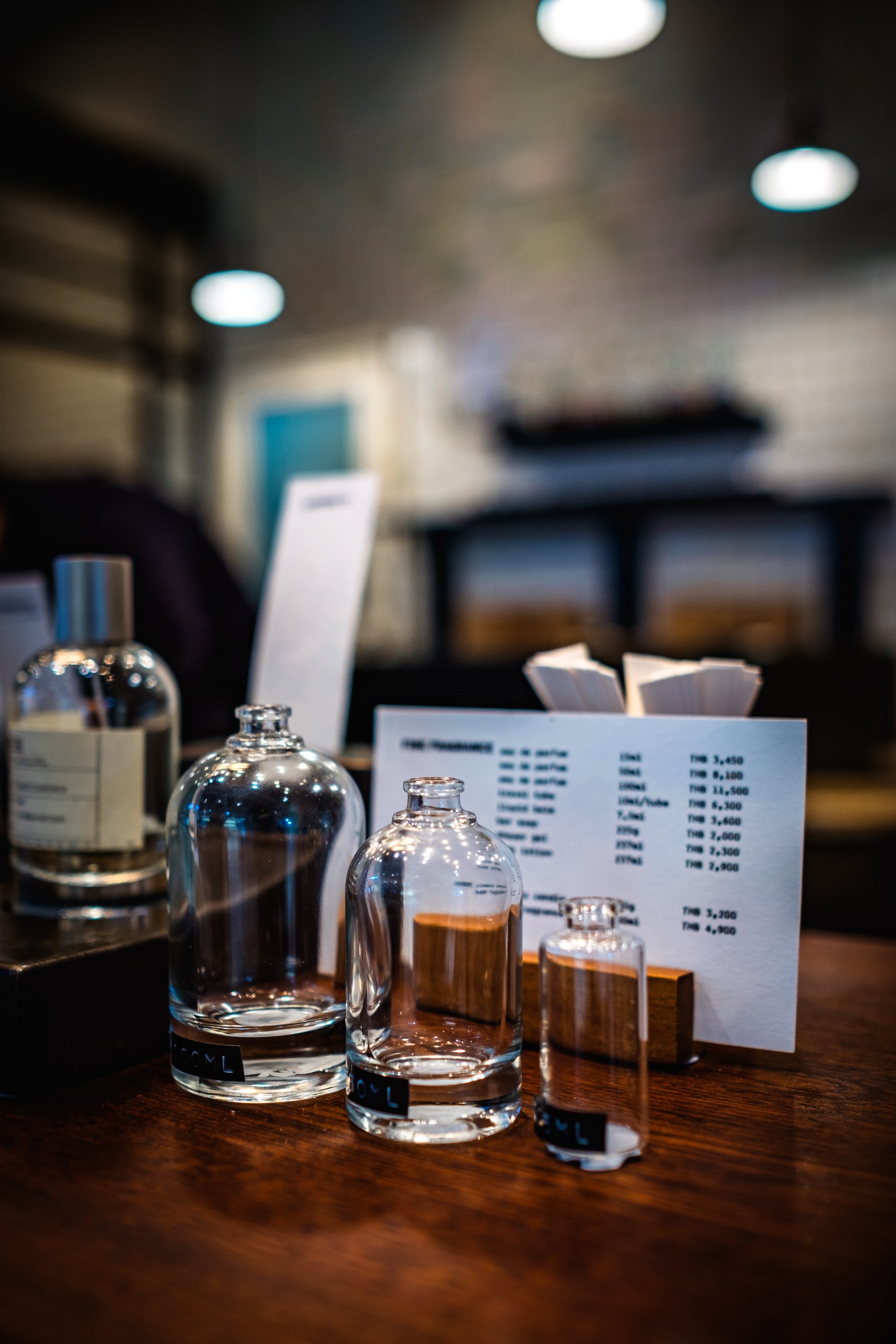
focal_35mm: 35
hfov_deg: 37.9
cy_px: 672
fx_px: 1306
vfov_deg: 54.4
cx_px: 448
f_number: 2
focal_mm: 23
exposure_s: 1/125
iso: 200
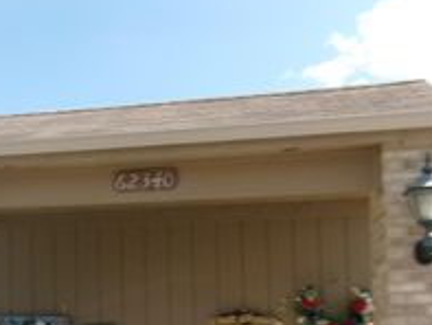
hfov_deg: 25.1
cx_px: -61
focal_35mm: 71
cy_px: 280
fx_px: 887
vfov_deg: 20.4
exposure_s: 1/70
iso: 100
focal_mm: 5.1
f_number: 10.8
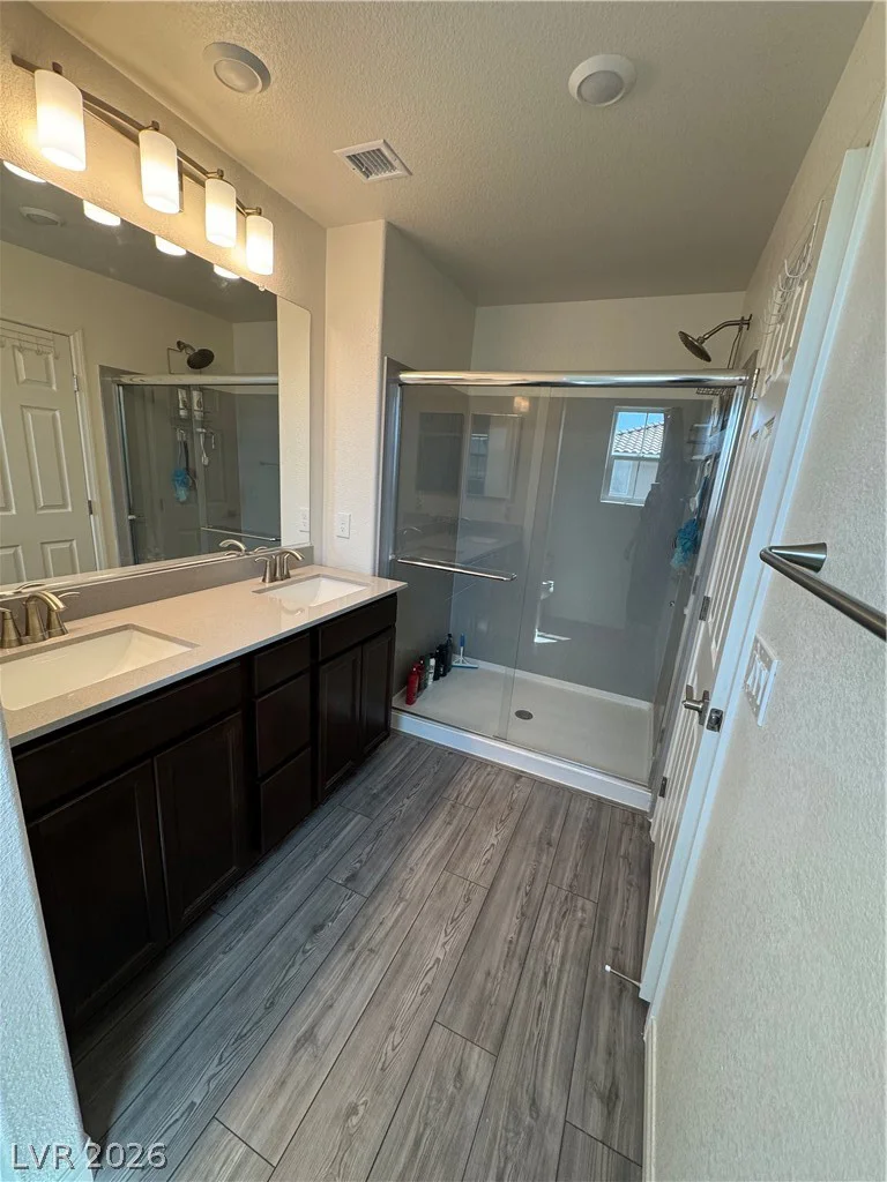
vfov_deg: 102.1
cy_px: 591
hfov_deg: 85.7
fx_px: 478
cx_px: 444
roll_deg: -4.6
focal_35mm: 14
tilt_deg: -15.2
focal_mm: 2.22
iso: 160
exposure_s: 1/120
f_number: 2.2
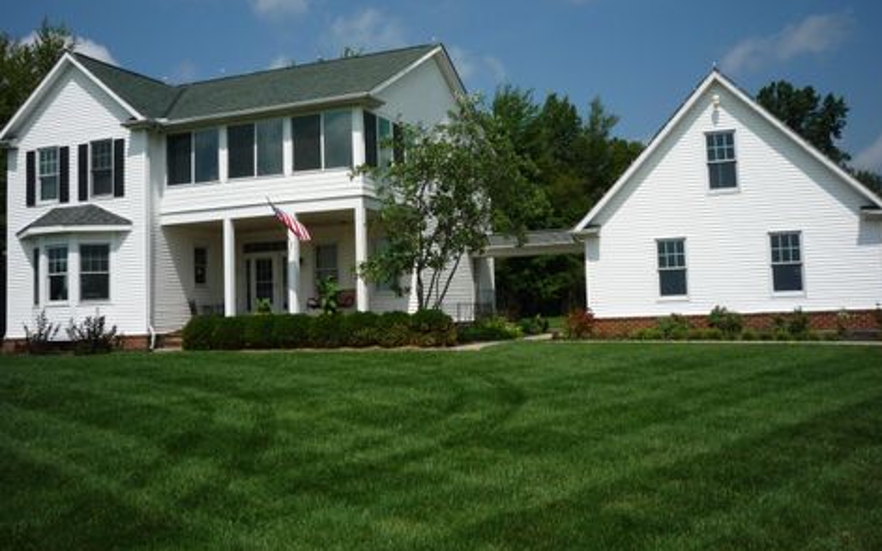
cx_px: 438
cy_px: 230
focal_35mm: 36
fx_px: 865
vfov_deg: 35.2
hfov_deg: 54.0
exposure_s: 1/800
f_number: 6.3
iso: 100
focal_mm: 5.2
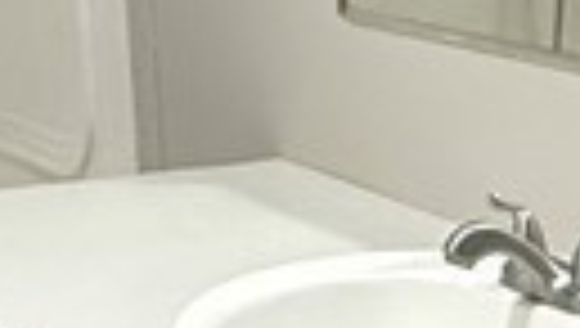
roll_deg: -1.7
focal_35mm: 121
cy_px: 571
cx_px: 625
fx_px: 1864
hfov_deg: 17.2
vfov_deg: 9.6
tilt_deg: -23.1
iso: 250
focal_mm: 2.22
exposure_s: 1/120
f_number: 2.2
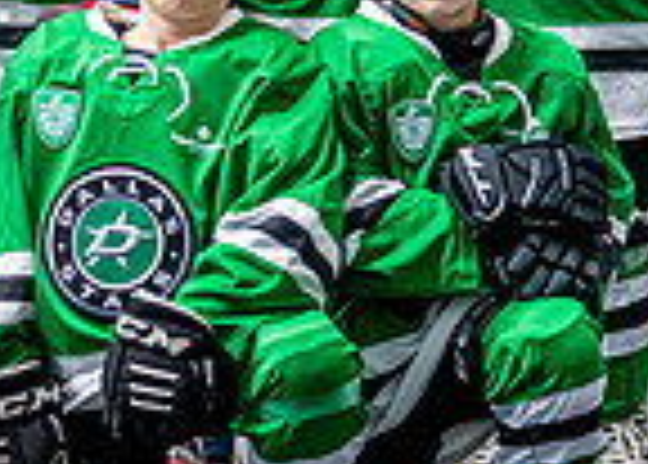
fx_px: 4419
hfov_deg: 8.3
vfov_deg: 6.0
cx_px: -156
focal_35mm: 240
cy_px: -126
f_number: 2
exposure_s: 1/400
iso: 1250
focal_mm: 50
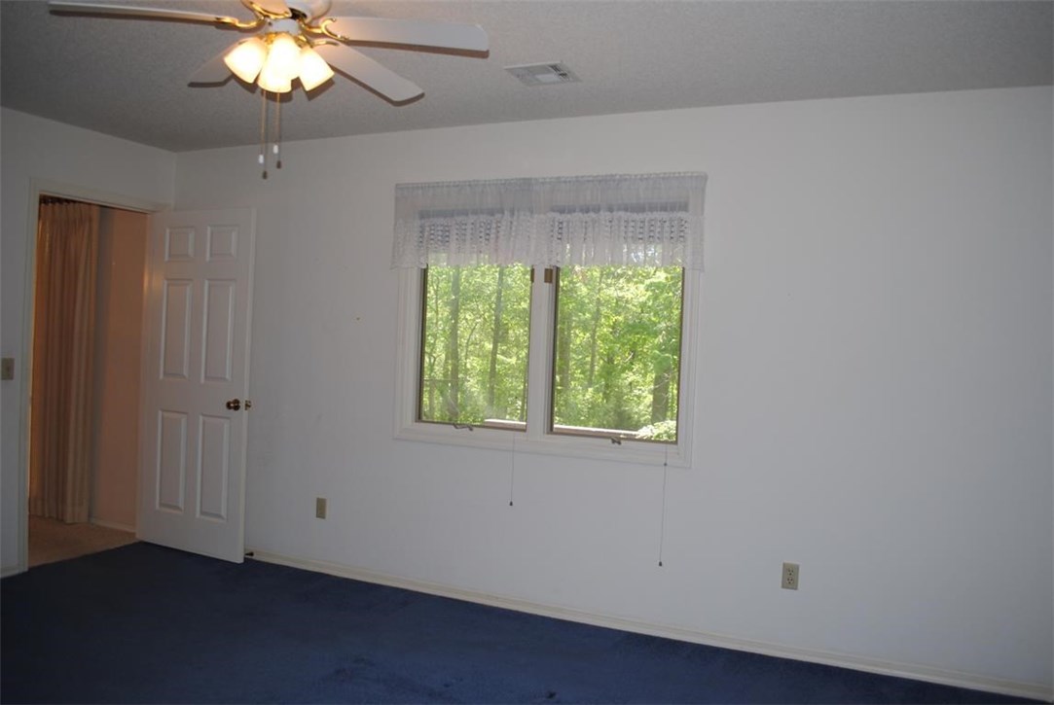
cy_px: 352
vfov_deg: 48.1
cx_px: 527
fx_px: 791
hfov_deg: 67.3
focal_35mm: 27
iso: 100
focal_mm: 18
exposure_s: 1/60
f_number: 3.5
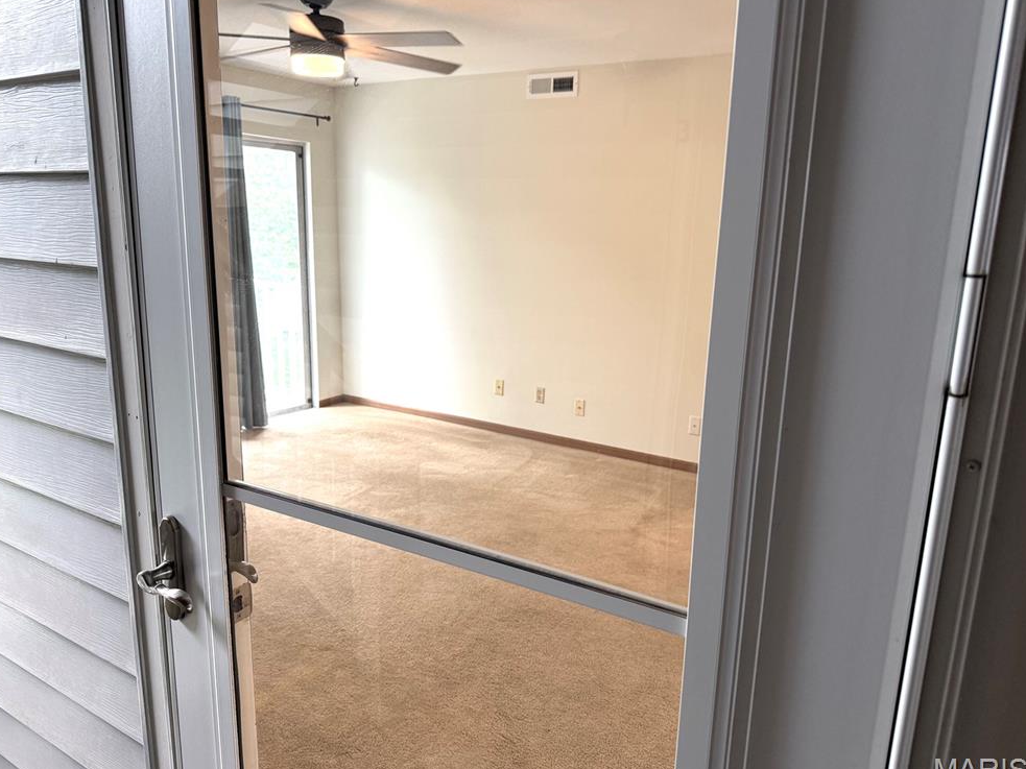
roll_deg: -1.6
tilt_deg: -13.2
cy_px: 391
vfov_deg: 54.9
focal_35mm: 25
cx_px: 504
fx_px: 741
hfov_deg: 69.4
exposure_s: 1/120
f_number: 1.78
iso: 200
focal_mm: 6.76
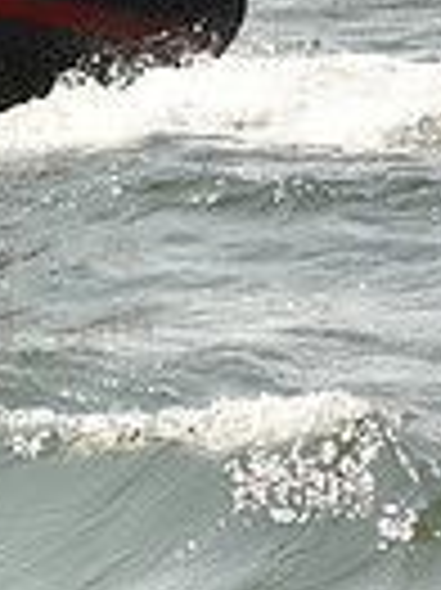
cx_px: -711
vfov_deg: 6.6
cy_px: -245
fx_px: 5087
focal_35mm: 299
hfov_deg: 4.8
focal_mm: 70
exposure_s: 1/800
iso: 250
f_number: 7.1
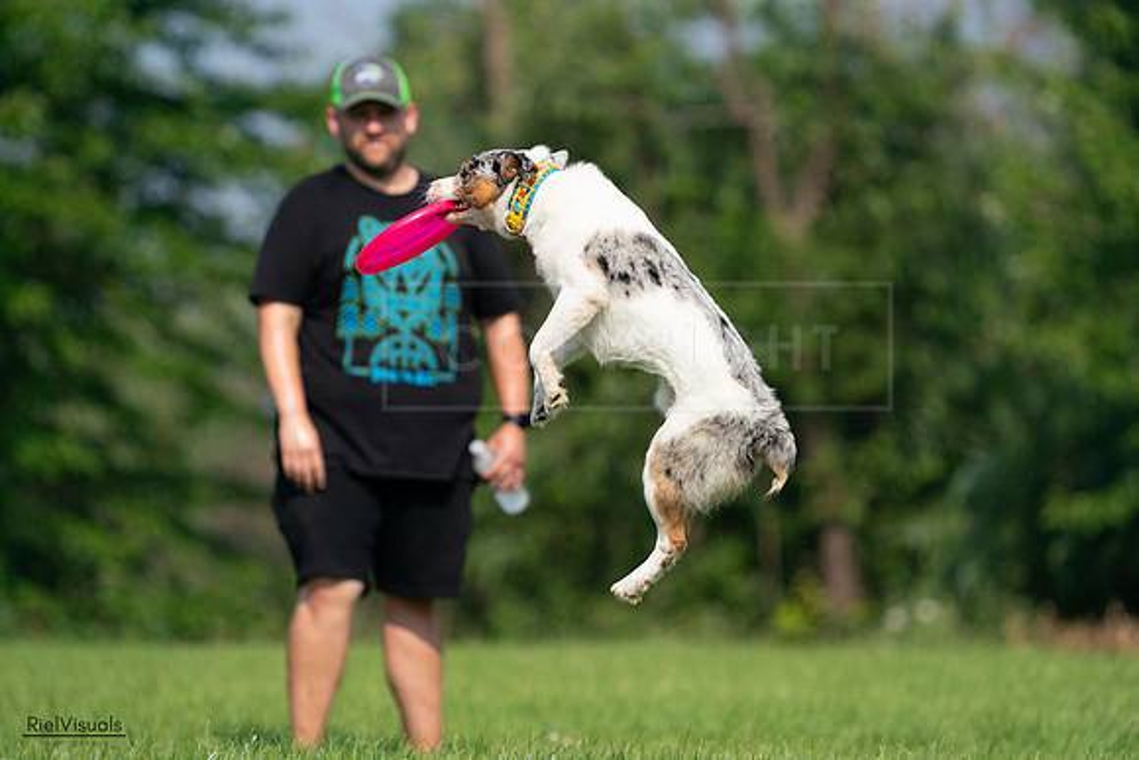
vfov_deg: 3.4
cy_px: 380
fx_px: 12785
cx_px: 570
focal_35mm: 404
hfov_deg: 5.1
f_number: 6.3
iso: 800
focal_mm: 404
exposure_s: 1/4000
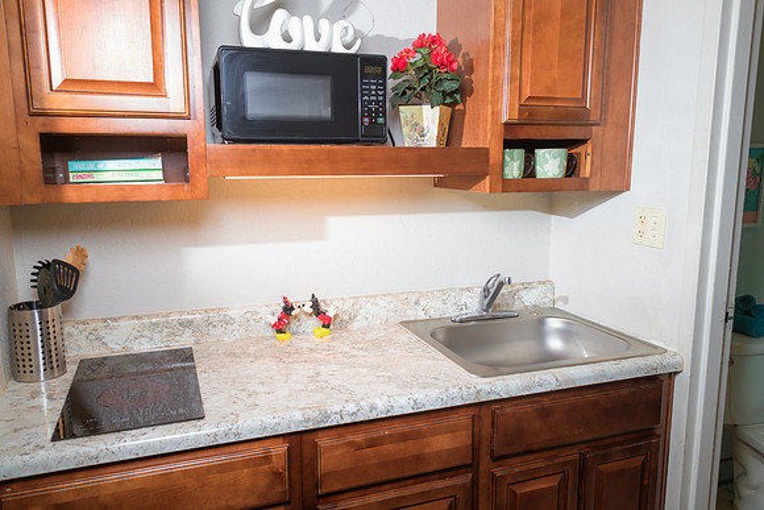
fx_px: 594
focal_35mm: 28
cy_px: 255
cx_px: 382
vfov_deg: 46.4
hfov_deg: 65.5
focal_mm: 28
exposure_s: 1/160
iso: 1000
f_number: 8
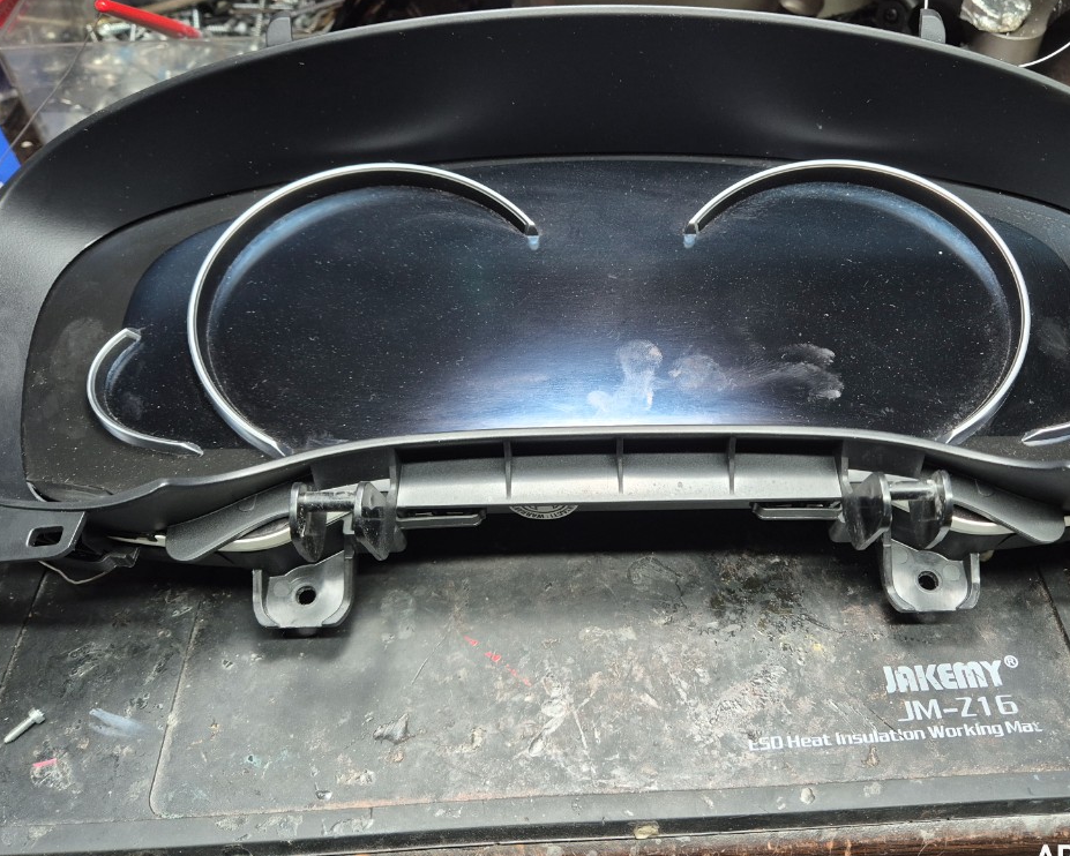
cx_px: 620
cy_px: 392
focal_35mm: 31
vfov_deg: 47.1
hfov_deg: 56.9
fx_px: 982
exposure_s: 1/120
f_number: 1.8
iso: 320
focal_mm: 5.4
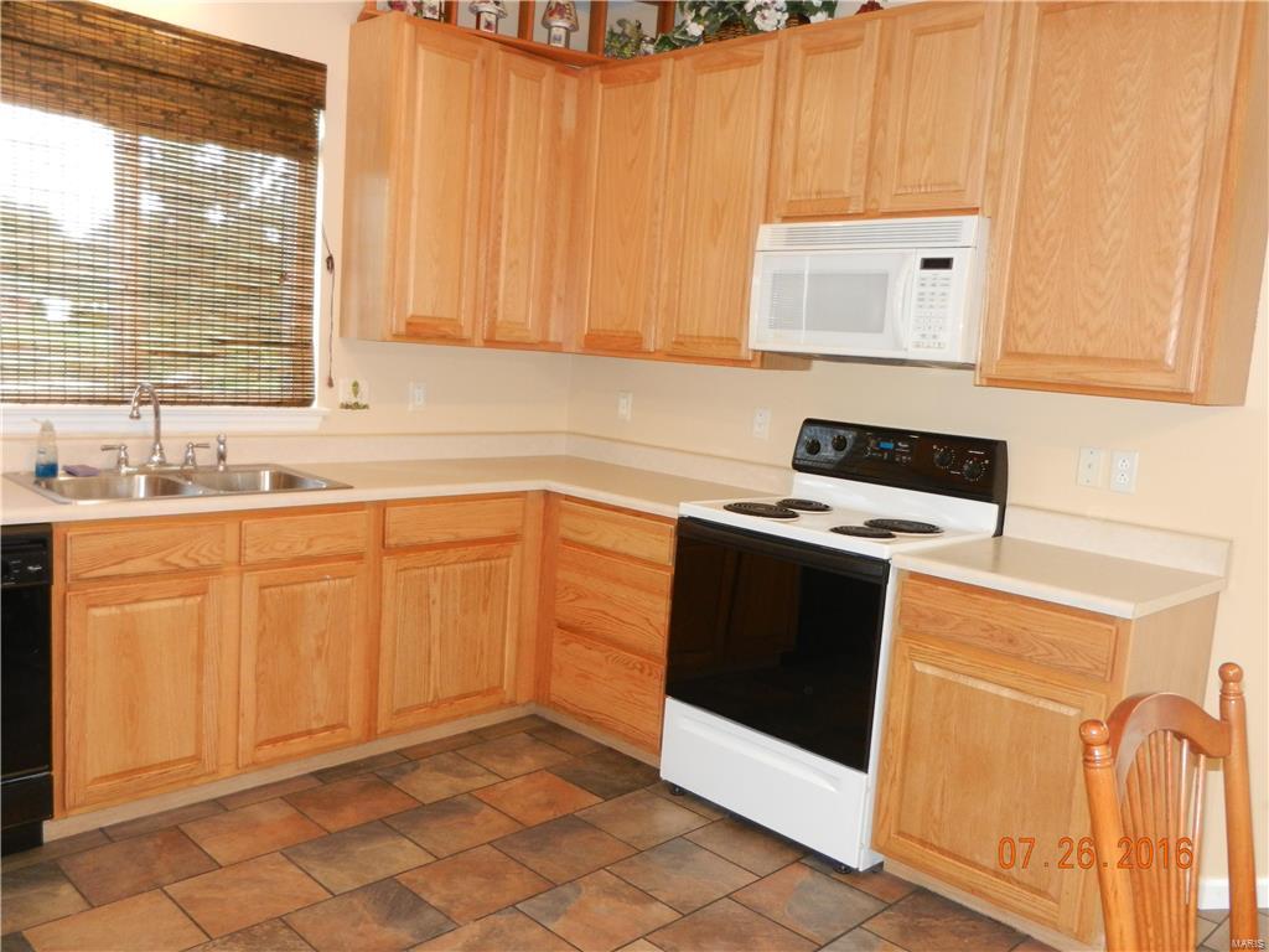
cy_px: 476
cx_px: 634
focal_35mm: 29
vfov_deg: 48.2
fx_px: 1063
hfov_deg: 61.7
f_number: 3.6
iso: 320
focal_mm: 5.1
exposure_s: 1/30
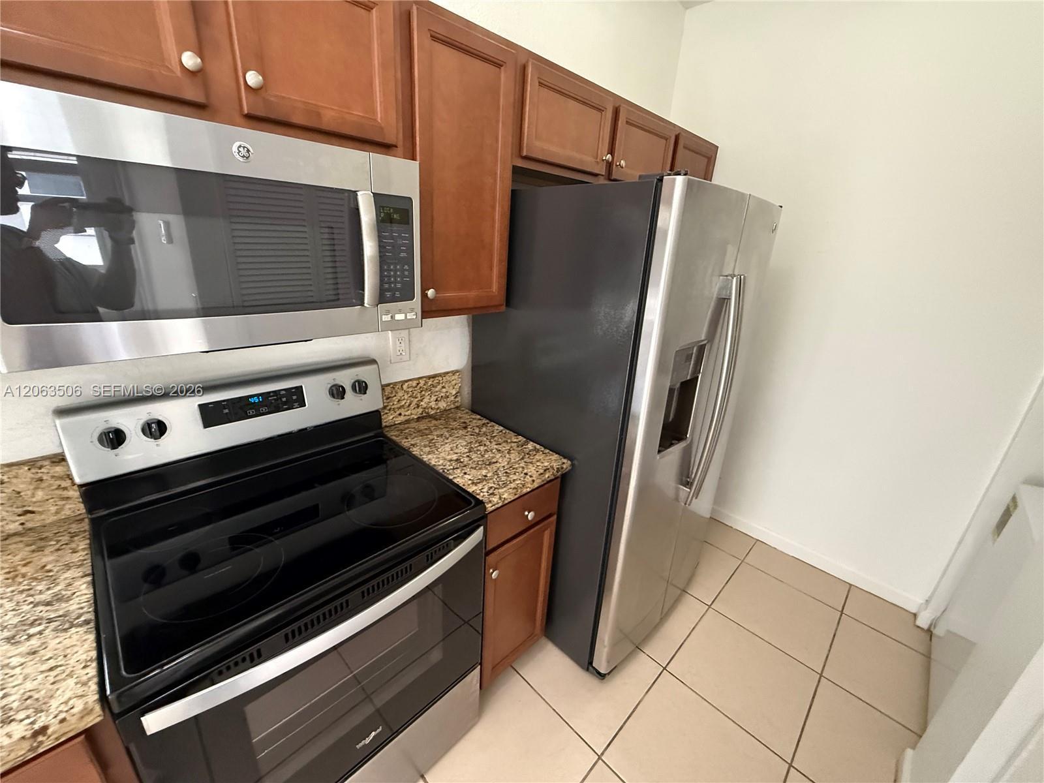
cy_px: 392
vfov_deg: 85.7
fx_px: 422
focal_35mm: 14
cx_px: 522
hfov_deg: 102.1
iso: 800
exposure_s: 1/60
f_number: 2.2
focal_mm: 2.22
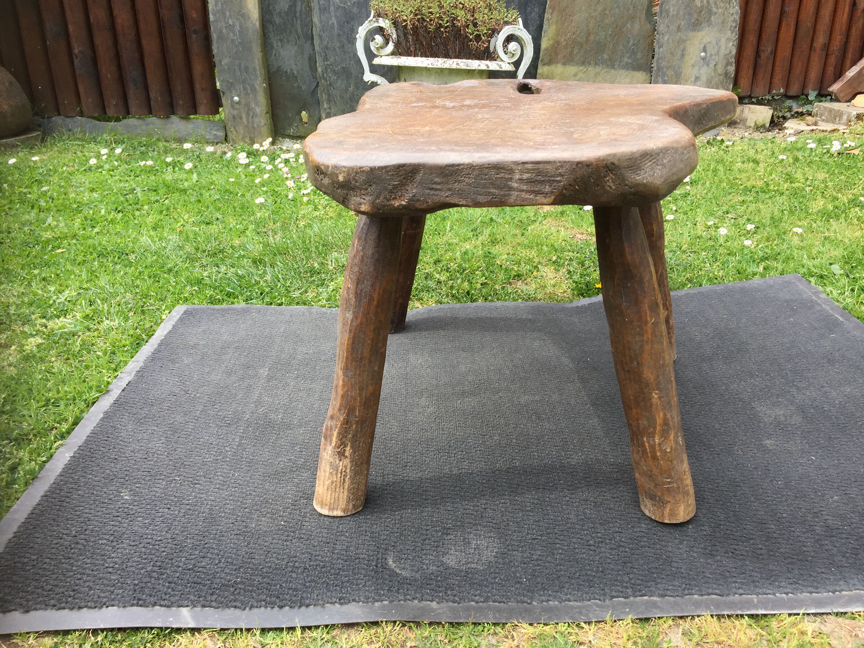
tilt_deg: -23.8
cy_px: 324
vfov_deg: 48.2
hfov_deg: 61.7
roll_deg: +1.1
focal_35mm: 29
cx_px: 432
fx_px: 724
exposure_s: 1/507
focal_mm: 4.15
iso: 32
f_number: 2.2
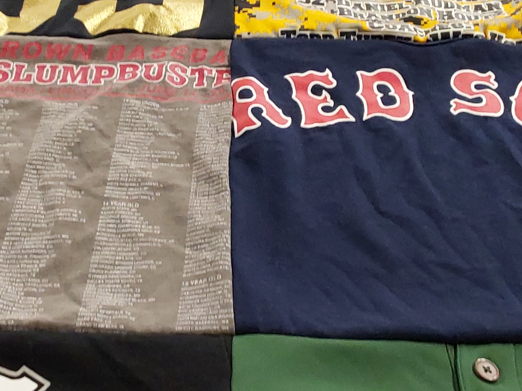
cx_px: 204
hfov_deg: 25.9
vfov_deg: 19.5
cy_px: 112
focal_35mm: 75
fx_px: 1131
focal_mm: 2.91
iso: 200
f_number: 1.9
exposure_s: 1/60
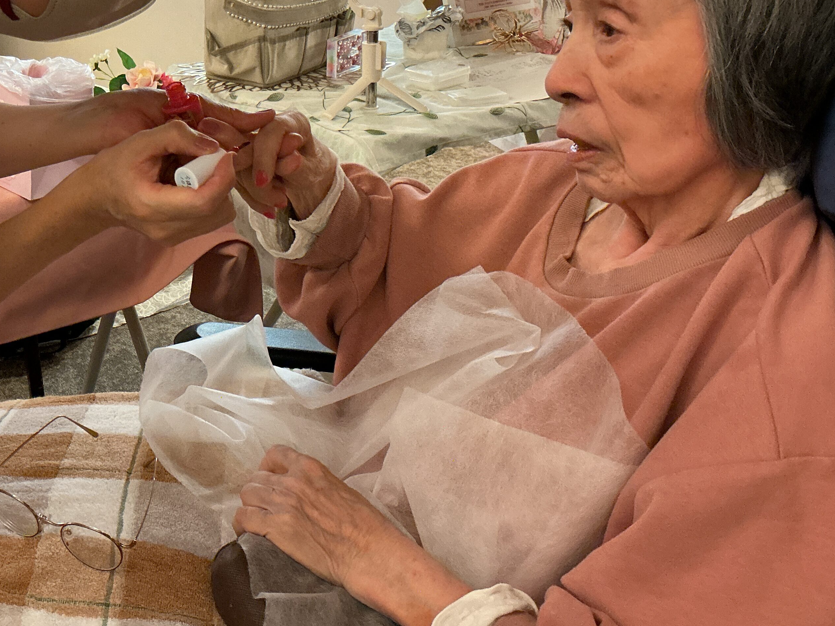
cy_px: 192
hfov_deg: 39.8
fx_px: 1109
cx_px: 180
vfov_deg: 31.2
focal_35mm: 46
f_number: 1.8
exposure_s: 1/60
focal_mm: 3
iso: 250
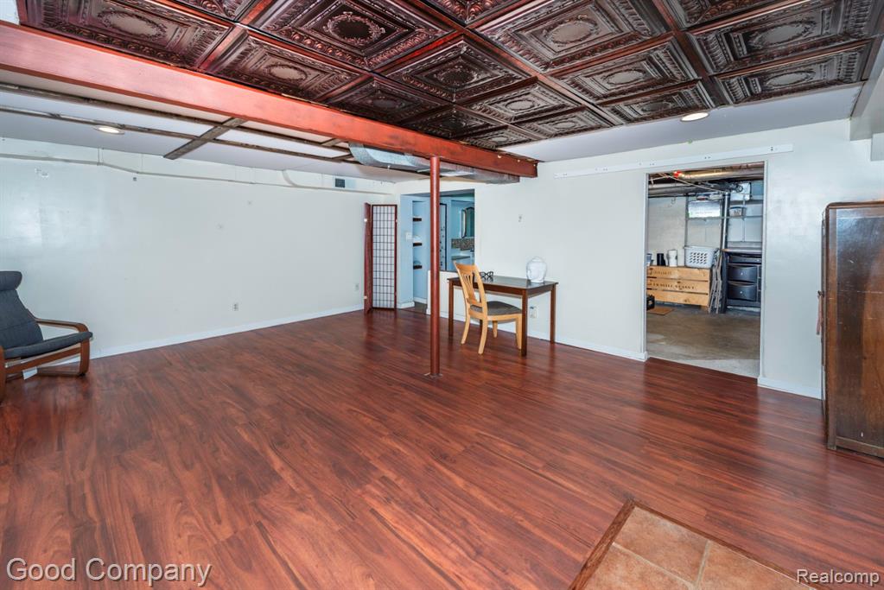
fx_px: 344
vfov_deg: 81.3
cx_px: 442
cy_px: 295
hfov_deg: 104.2
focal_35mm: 14
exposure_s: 1/60
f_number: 5.6
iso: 100
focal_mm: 14
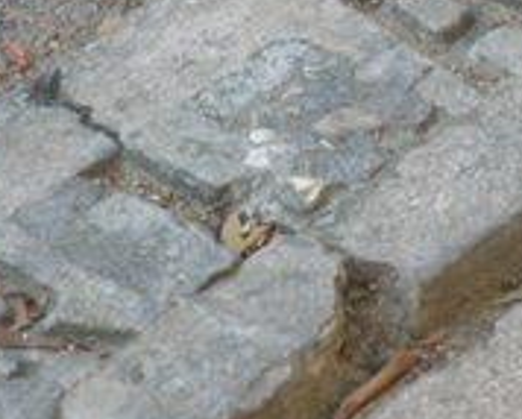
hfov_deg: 2.6
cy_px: 86
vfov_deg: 2.1
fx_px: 11467
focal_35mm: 741
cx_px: 364
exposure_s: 1/143
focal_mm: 44.7
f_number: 4.3
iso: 158
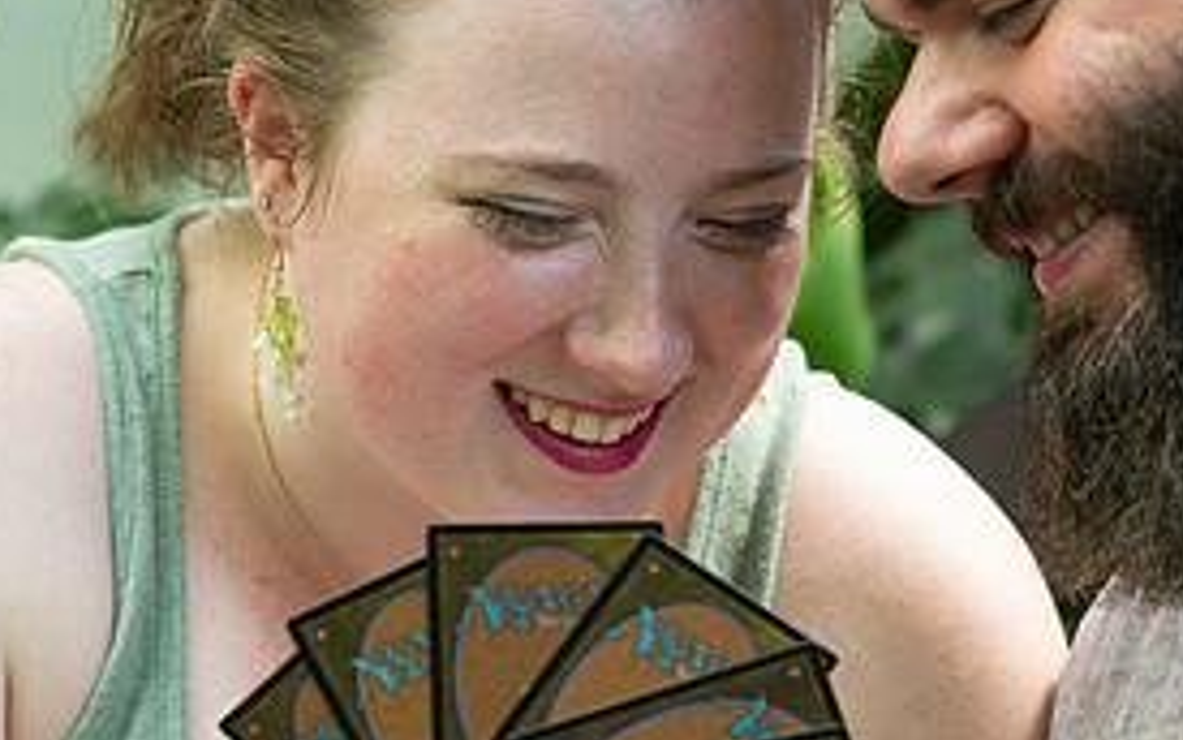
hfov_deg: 10.4
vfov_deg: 6.5
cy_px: 352
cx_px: 616
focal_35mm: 201
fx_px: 6482
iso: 1000
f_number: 3.5
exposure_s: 1/160
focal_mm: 85
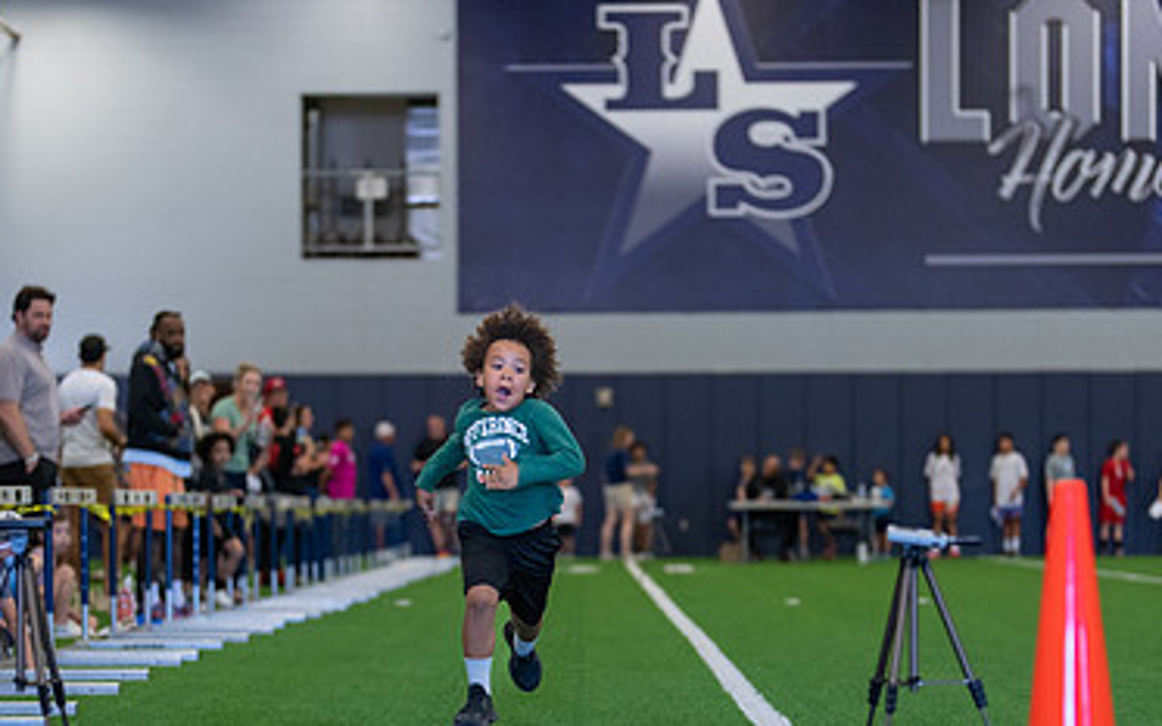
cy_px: 558
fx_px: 2755
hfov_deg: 23.8
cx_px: 520
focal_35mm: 87
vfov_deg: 14.9
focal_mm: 50
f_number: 1.2
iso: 1250
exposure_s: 1/1000
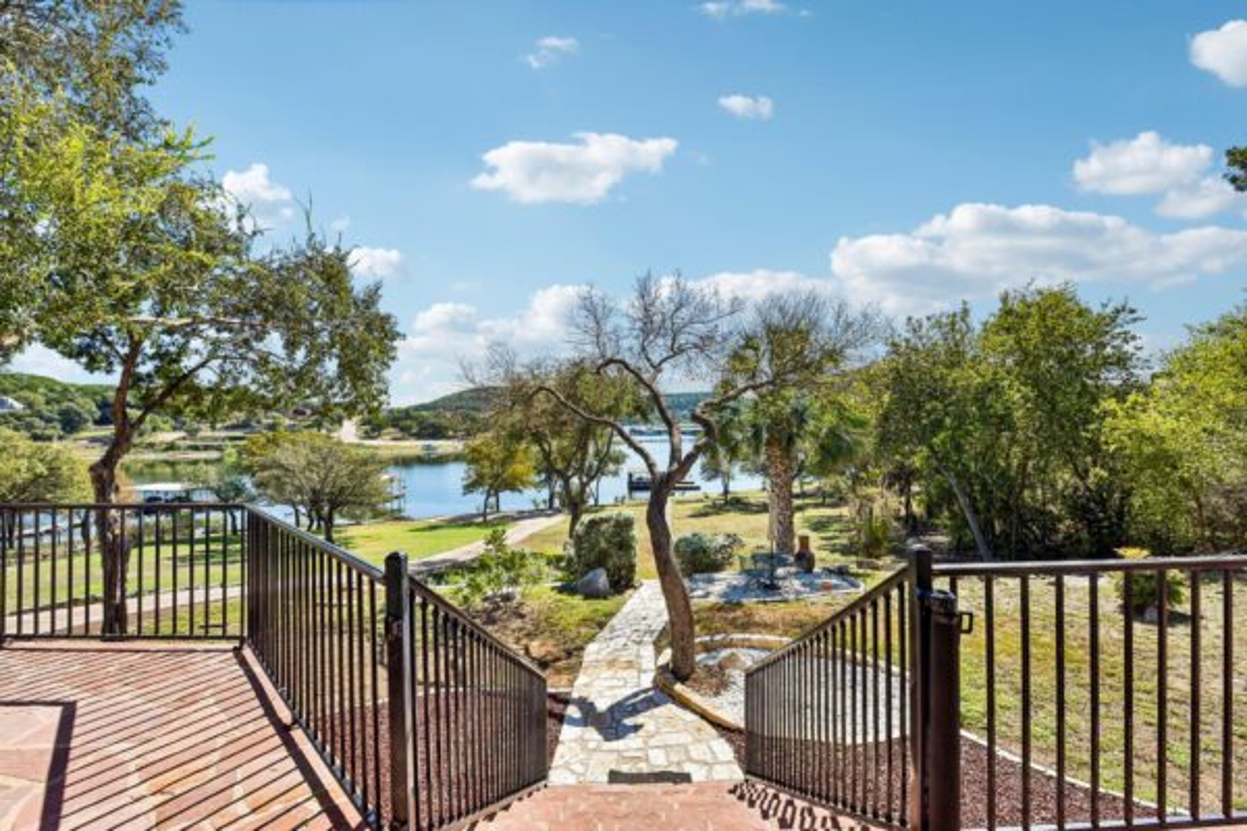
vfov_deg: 81.2
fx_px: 485
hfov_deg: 104.3
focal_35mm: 14
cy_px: 416
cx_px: 624
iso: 160
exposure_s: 1/800
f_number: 8
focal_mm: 14
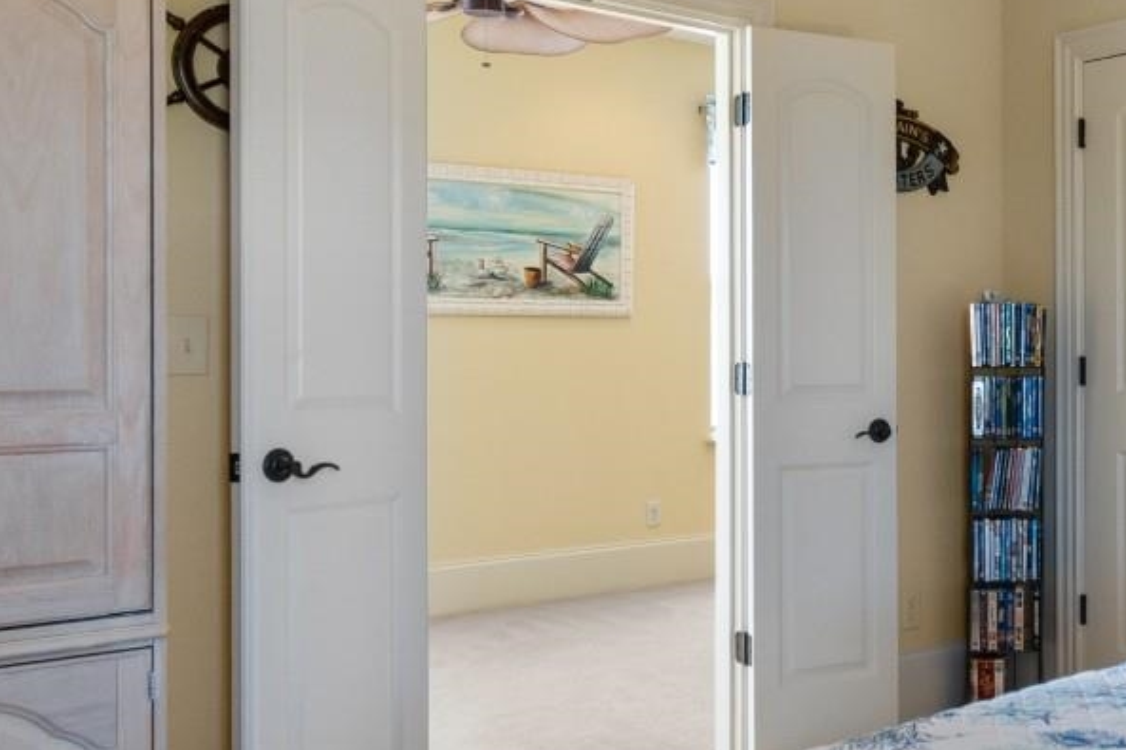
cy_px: 327
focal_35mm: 41
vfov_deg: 32.6
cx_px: 953
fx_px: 1282
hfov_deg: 44.3
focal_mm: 10
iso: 100
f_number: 4.5
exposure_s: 1/13
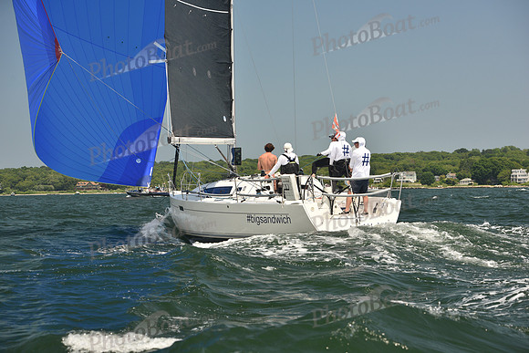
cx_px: 264
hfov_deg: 28.8
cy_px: 176
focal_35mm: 70
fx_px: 1029
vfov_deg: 19.5
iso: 250
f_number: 5.6
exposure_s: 1/640
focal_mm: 70
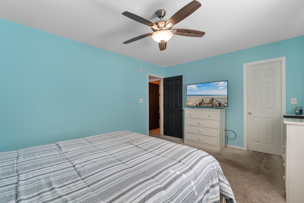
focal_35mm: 15
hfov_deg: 100.4
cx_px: 152
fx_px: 127
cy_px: 102
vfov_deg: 77.3
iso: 100
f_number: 4.5
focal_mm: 10
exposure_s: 1/25
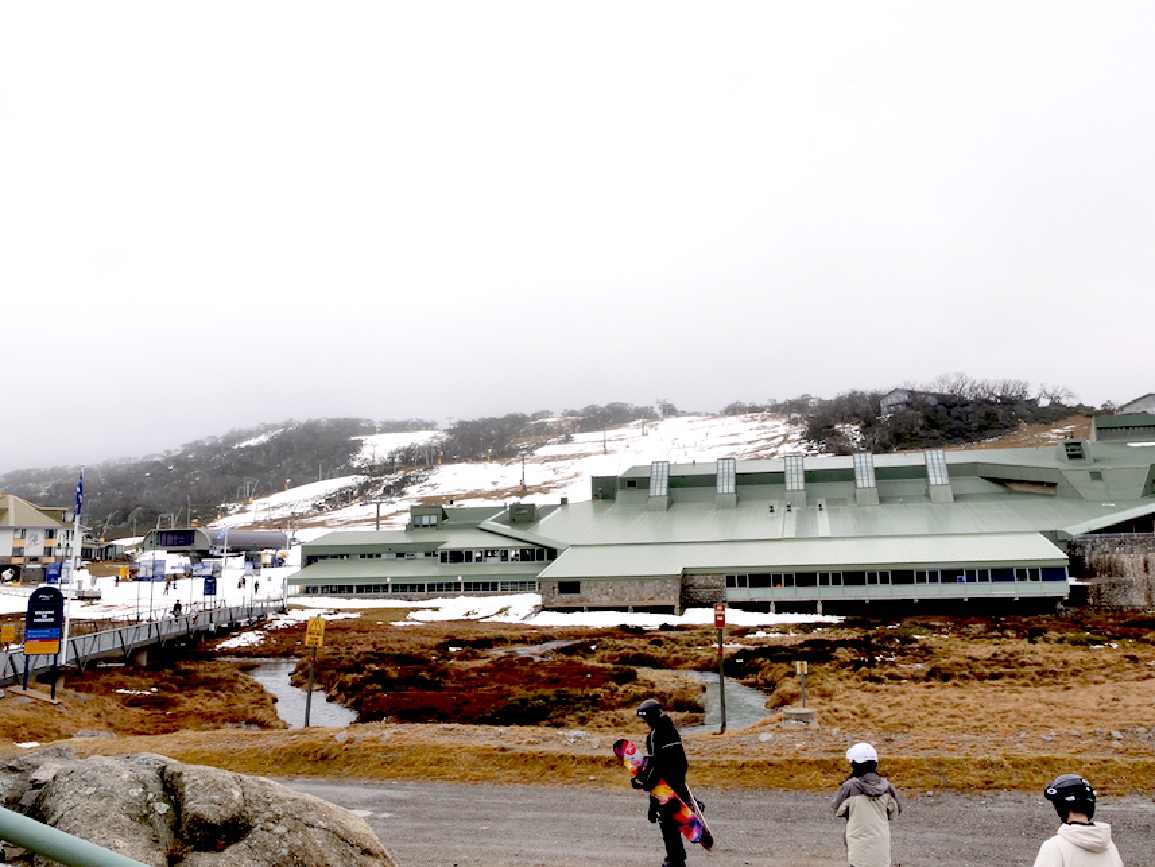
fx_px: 934
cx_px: 619
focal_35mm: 28
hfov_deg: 63.4
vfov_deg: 49.7
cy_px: 383
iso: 400
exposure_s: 1/160
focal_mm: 12
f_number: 11
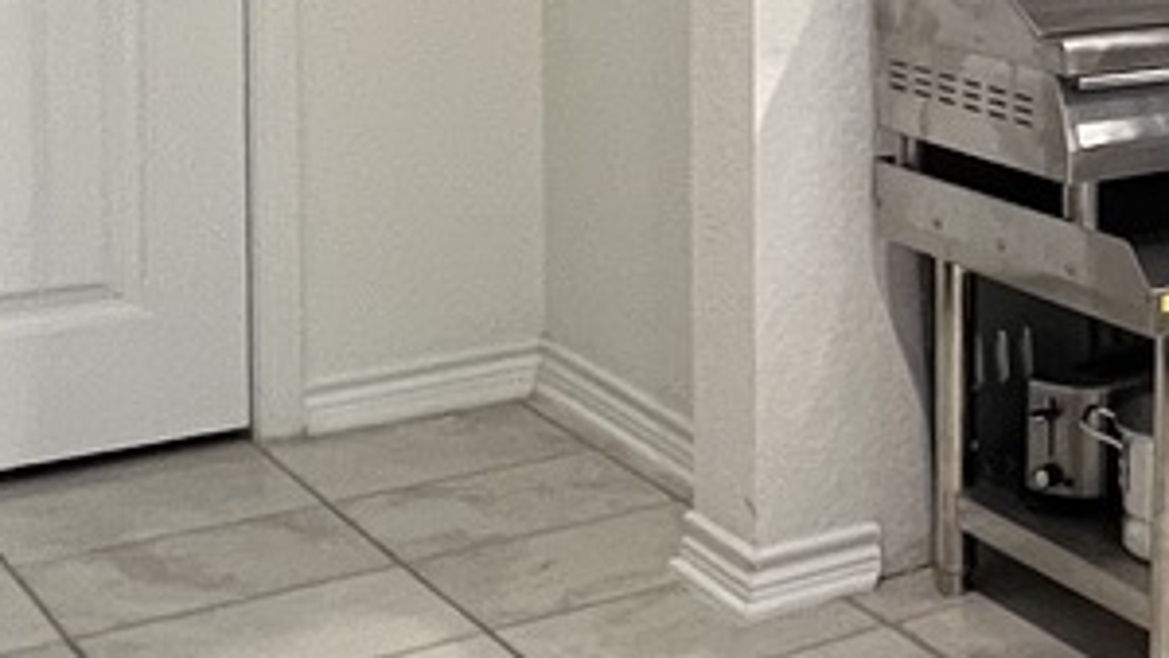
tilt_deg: -4.0
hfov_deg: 20.5
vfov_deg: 17.0
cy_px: -136
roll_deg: -1.5
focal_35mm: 68
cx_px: 2159
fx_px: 2109
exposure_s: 1/60
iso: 400
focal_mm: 1.57
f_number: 1.8
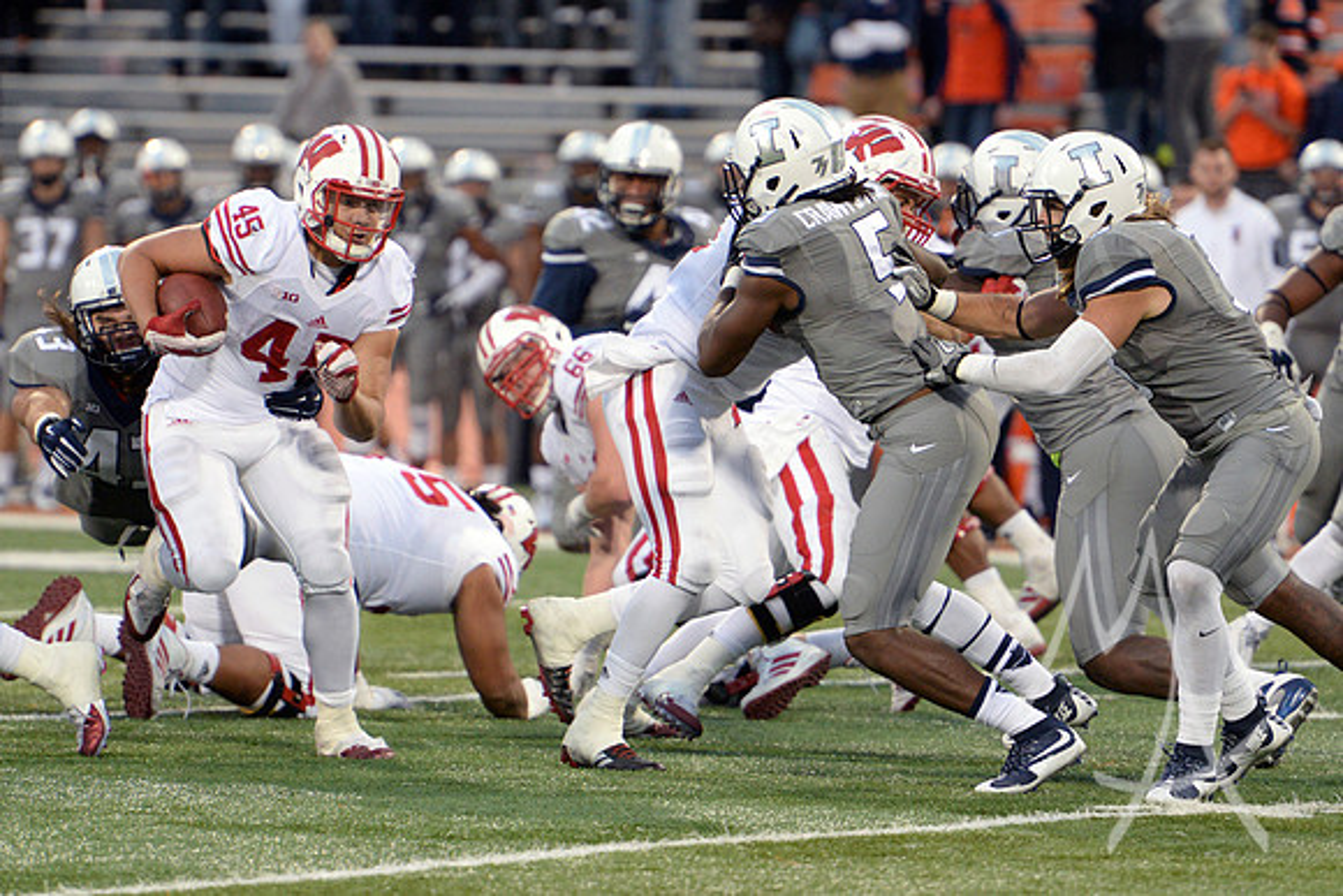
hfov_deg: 7.4
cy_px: 448
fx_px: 10448
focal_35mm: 280
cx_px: 672
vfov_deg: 4.9
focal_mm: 280
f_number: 4
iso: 3200
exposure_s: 1/1000
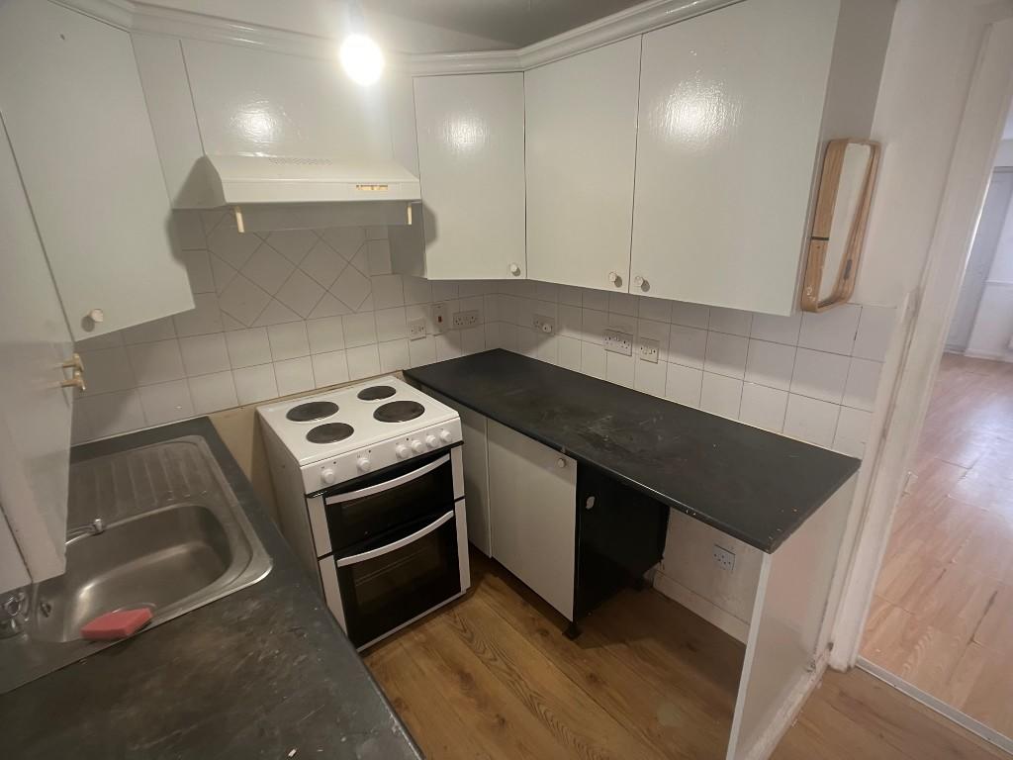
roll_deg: +1.6
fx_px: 761
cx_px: 506
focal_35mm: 26
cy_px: 380
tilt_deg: -20.0
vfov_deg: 53.1
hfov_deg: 67.3
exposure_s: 1/50
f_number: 1.6
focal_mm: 5.1
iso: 160
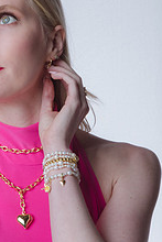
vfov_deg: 9.6
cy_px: 141
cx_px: 22
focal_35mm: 215
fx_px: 1449
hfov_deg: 6.4
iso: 400
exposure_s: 1/250
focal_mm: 105
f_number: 32
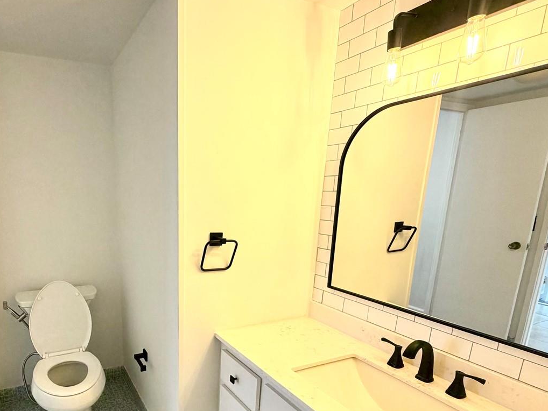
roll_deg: -0.3
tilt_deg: -14.3
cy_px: 274
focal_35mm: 22
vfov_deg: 59.7
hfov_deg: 74.1
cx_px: 184
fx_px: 348
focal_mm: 2.22
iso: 200
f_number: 2.2
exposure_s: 1/120
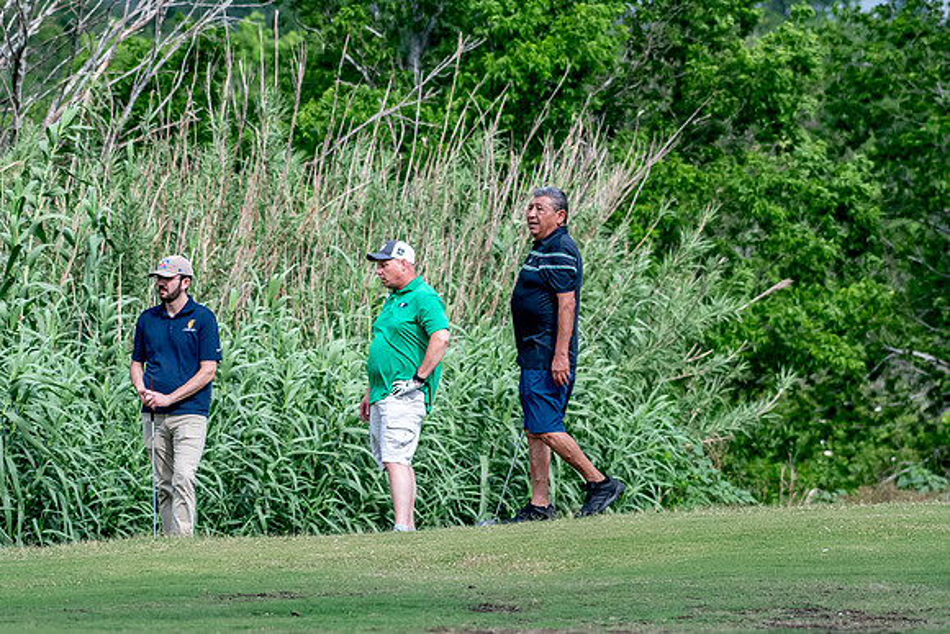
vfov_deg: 4.6
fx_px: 7918
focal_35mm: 300
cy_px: 317
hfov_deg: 6.9
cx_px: 475
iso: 1250
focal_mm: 200
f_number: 5.6
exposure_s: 1/2000
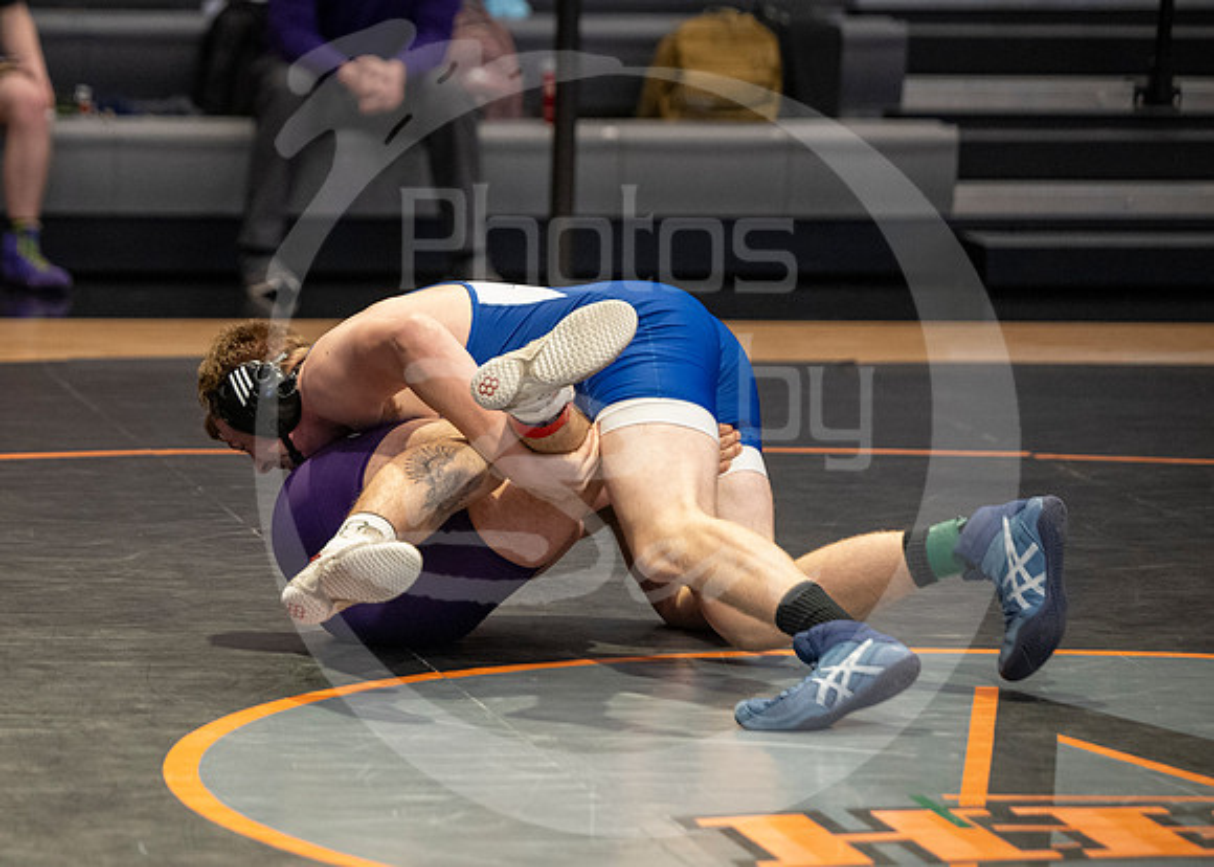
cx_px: 255
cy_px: 372
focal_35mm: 215
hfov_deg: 9.4
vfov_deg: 6.7
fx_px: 7399
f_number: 2.8
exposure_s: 1/1000
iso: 3200
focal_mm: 135
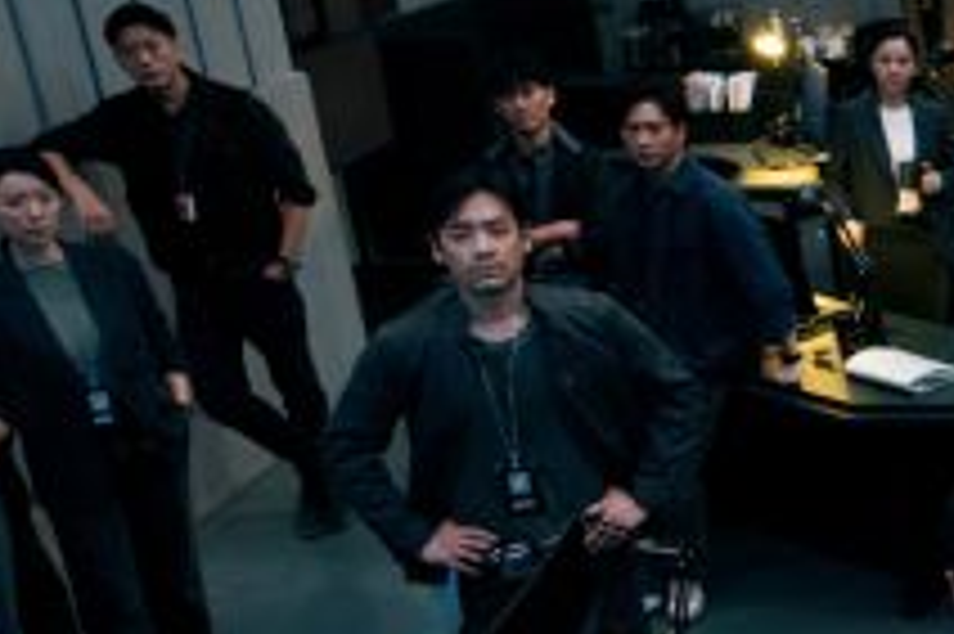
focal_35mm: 68
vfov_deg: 19.7
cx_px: 1323
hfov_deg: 24.7
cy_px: 546
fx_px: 1801
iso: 3200
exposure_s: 1/100
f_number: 5
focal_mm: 18
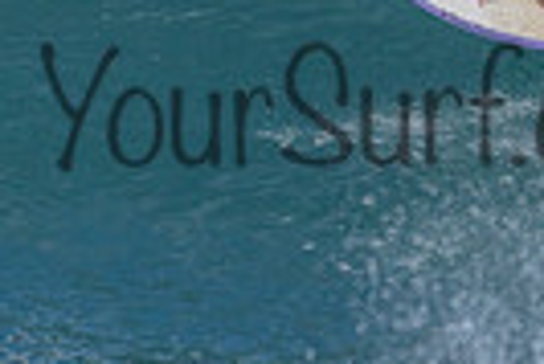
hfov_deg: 0.8
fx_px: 40269
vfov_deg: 0.5
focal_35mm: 2662
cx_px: 445
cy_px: -100
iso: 320
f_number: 5.6
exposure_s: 1/2000
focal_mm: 500
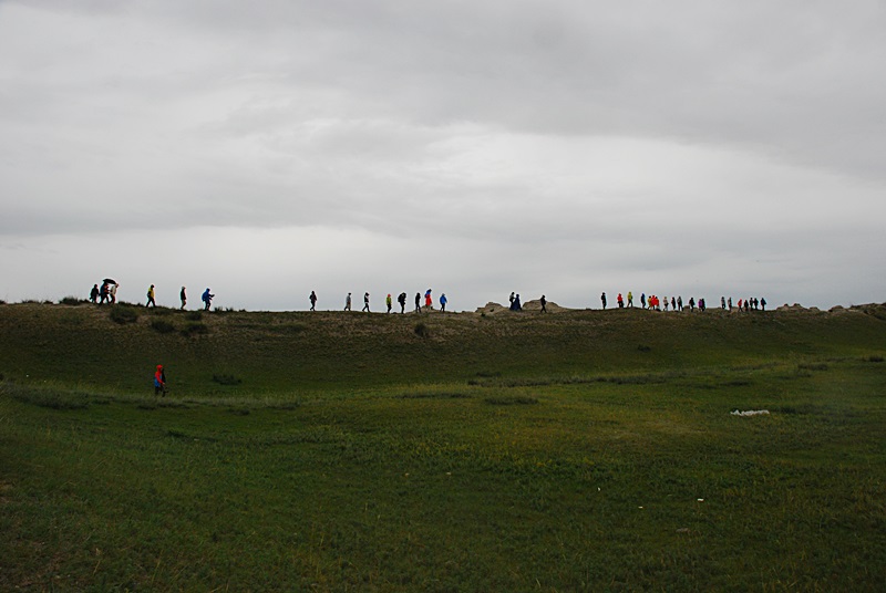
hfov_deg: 67.3
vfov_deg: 48.1
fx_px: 665
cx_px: 443
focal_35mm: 27
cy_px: 296
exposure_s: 1/1000
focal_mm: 18
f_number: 6.3
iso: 400
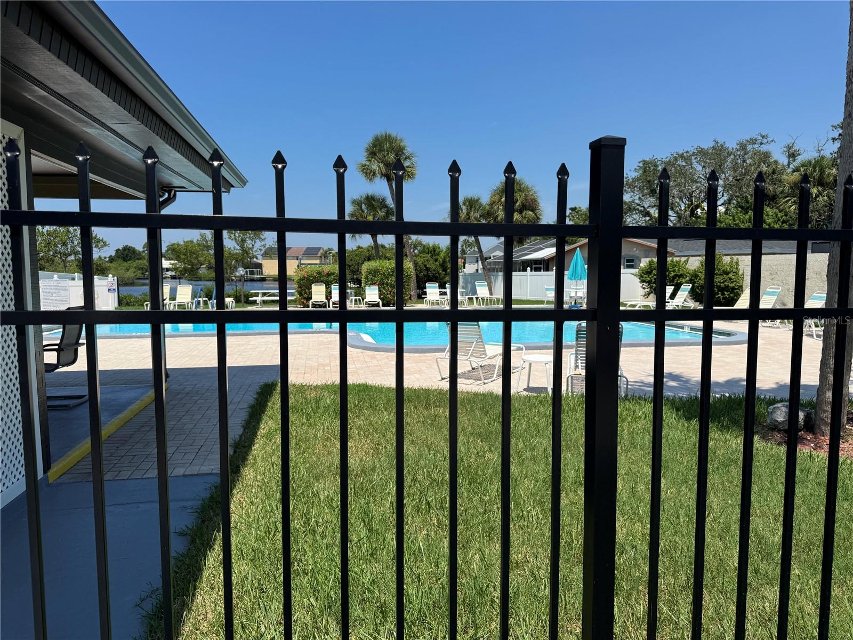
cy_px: 320
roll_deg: +0.1
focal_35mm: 24
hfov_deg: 71.6
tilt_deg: -6.3
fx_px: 591
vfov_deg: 56.8
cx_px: 426
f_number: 1.78
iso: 80
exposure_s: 1/5814
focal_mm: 6.76
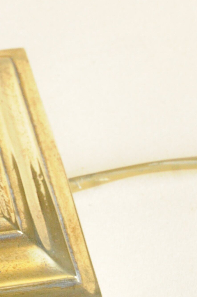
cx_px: -99
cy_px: 79
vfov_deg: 5.7
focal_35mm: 361
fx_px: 2967
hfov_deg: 3.8
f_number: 13
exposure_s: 1/20
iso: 2000
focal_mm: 75
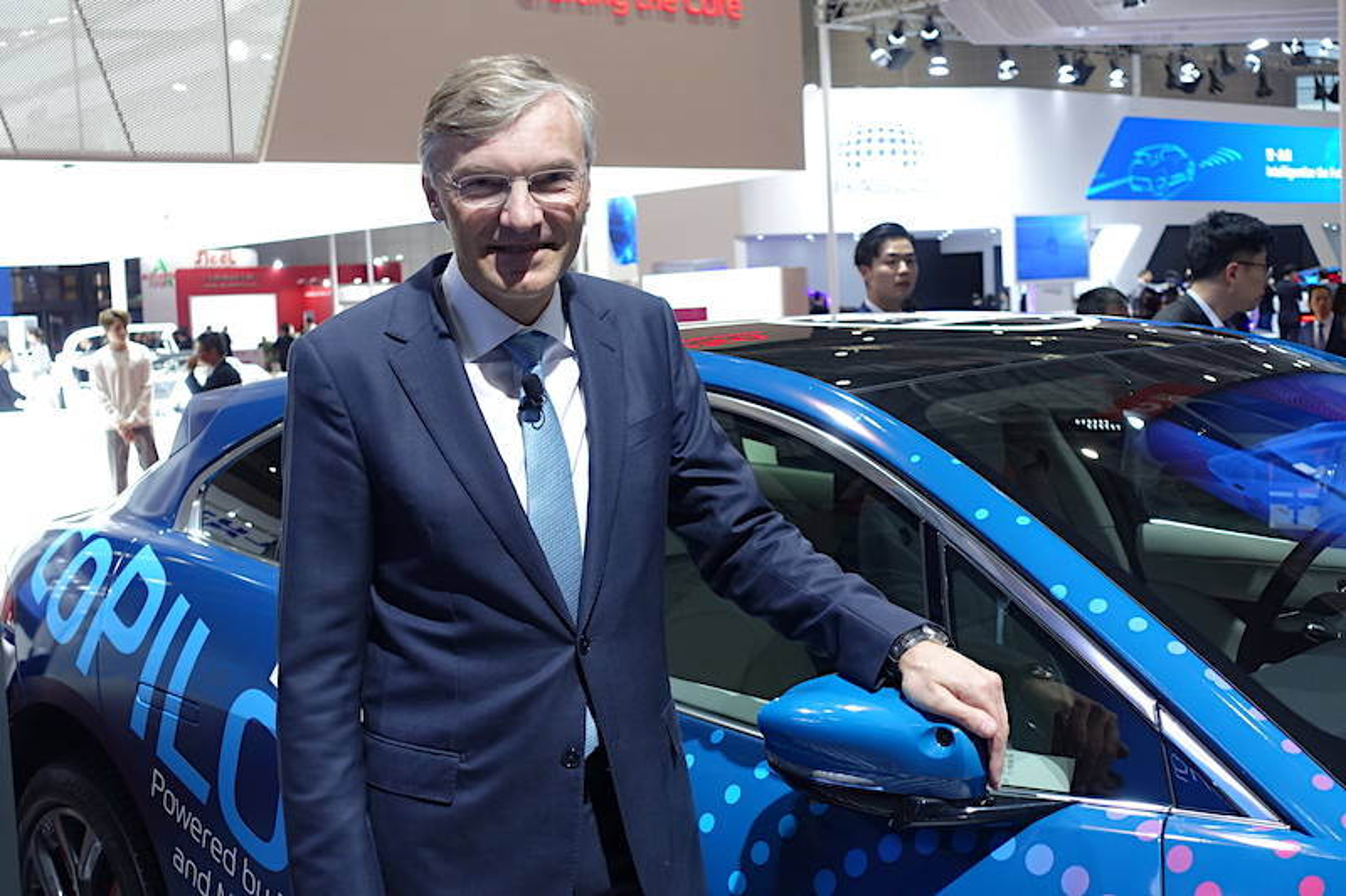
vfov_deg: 28.6
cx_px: 673
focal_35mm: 47
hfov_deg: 41.9
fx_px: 1757
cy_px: 448
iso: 250
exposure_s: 1/80
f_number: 2.8
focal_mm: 17.06
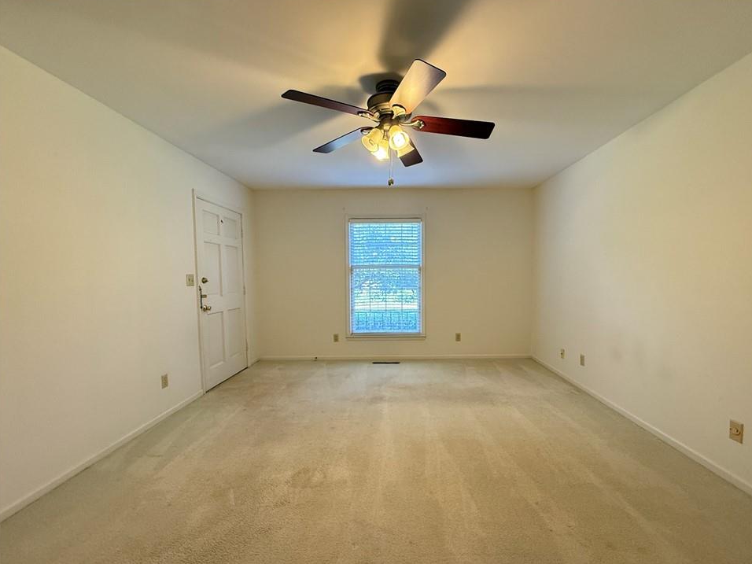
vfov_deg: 81.7
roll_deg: +0.3
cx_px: 399
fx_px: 326
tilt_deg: -3.9
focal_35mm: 15
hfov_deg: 98.1
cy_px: 295
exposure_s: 1/120
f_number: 2.2
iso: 320
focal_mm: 2.22
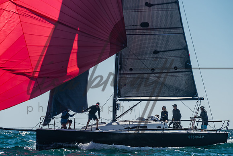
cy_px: 96
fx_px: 2303
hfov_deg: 5.8
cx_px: 99
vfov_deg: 3.9
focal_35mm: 356
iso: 160
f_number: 6.3
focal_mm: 200
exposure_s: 1/640
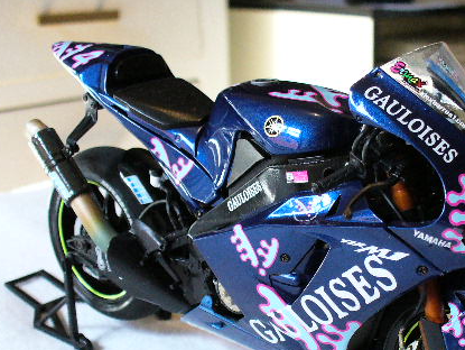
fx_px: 766
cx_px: 324
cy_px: 240
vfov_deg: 25.5
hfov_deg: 33.3
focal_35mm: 57
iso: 400
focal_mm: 6.1
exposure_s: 1/125
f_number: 2.8
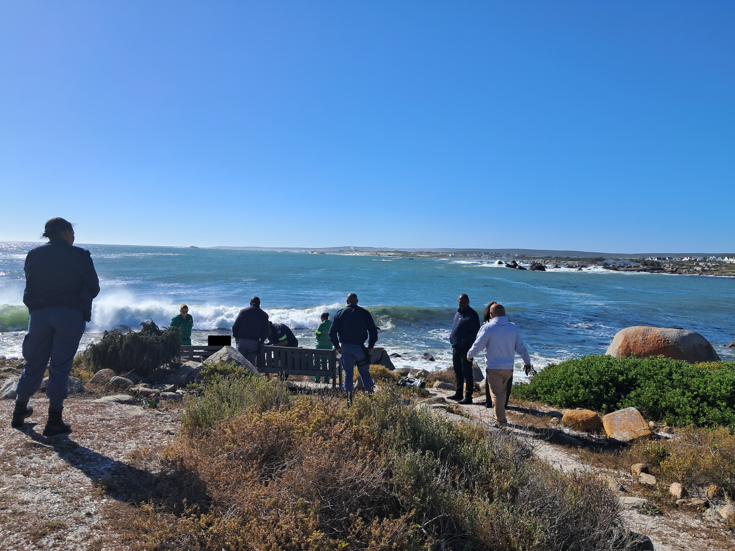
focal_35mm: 27
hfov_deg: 65.3
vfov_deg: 51.4
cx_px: 368
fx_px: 573
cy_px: 276
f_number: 1.8
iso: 50
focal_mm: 4
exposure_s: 1/915
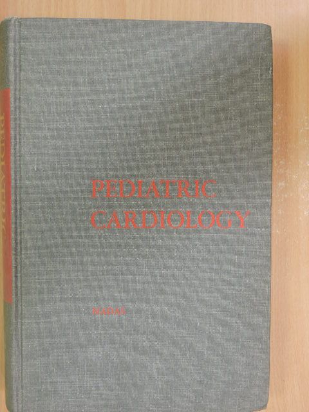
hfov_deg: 29.1
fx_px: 595
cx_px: 154
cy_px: 206
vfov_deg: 38.2
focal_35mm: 50
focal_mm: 9
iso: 400
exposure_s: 1/10
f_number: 4
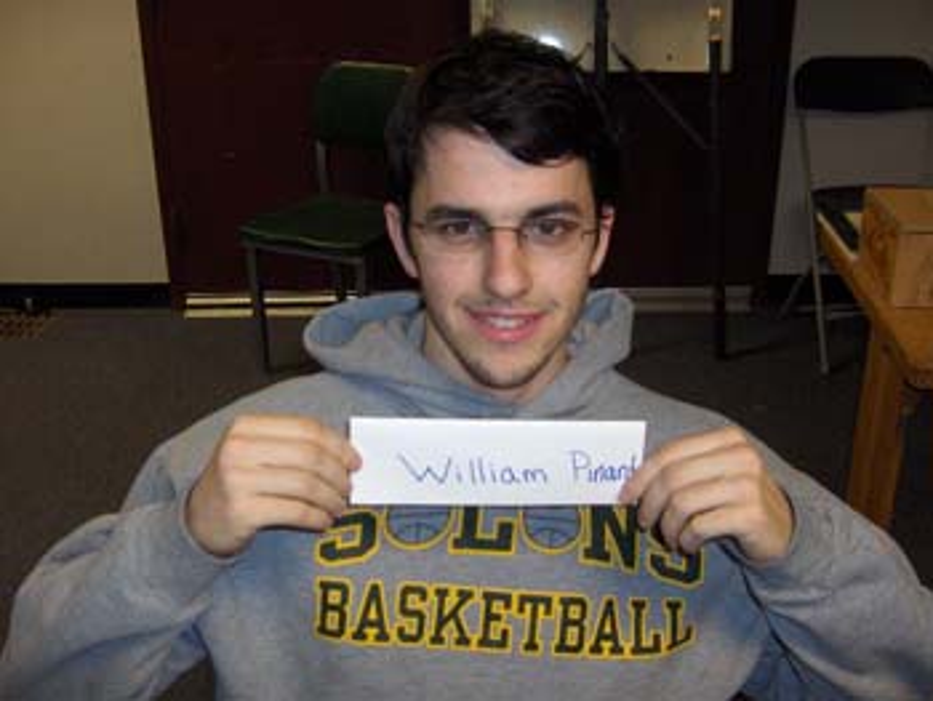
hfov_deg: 47.8
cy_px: 350
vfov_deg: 36.9
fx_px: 1052
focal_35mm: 39
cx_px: 466
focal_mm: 8
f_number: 2.8
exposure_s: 1/60
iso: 100
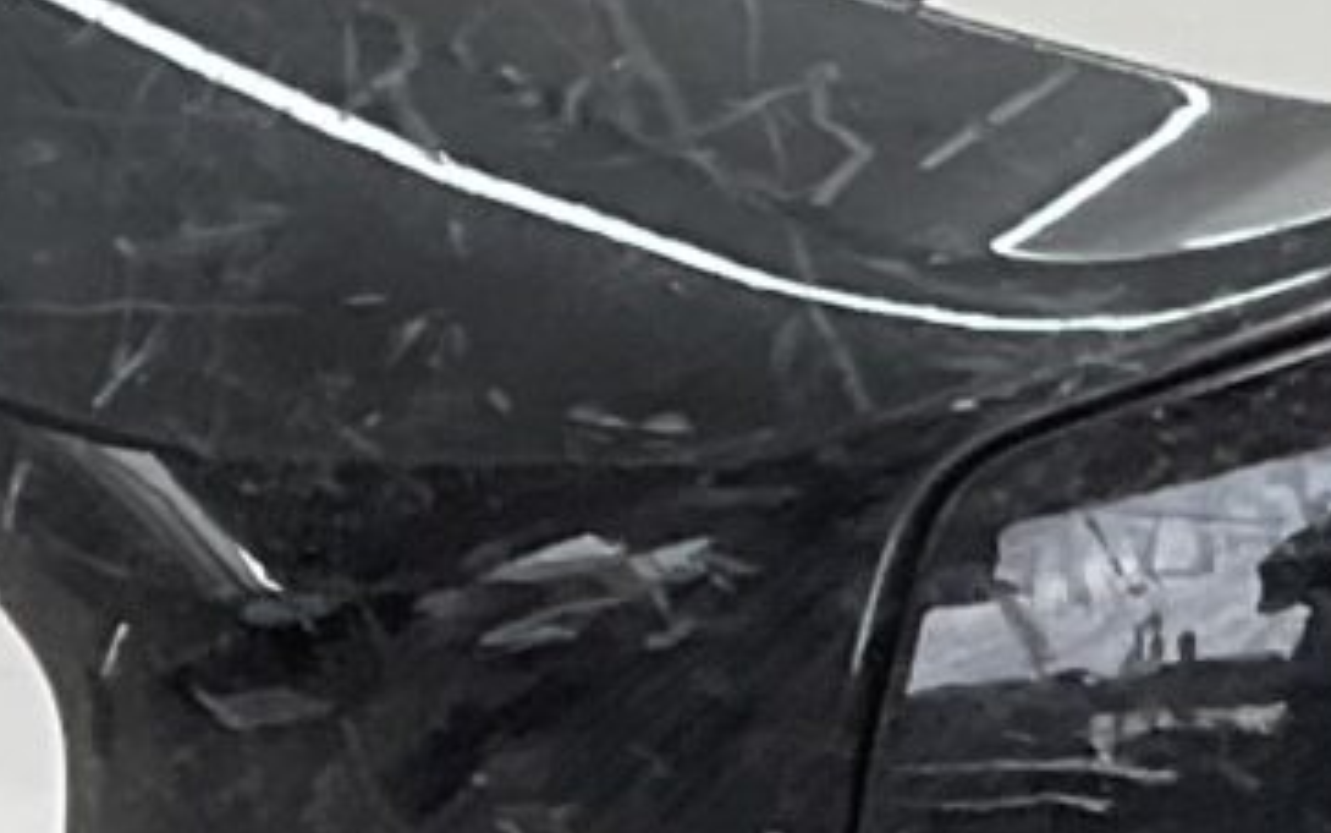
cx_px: 2262
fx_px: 7873
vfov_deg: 5.9
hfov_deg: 9.3
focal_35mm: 217
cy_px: 1776
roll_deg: +9.9
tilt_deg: -19.0
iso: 20
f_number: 1.8
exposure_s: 1/100
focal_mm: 3
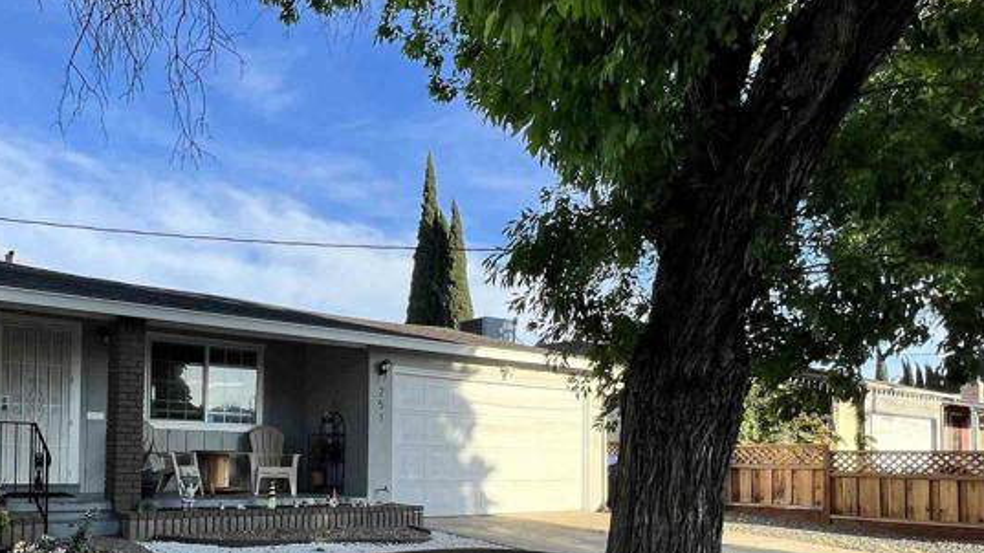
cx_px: 282
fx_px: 704
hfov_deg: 66.7
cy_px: 434
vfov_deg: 41.3
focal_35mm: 27
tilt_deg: +1.9
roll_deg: -1.2
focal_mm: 1.57
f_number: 1.8
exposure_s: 1/661
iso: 32
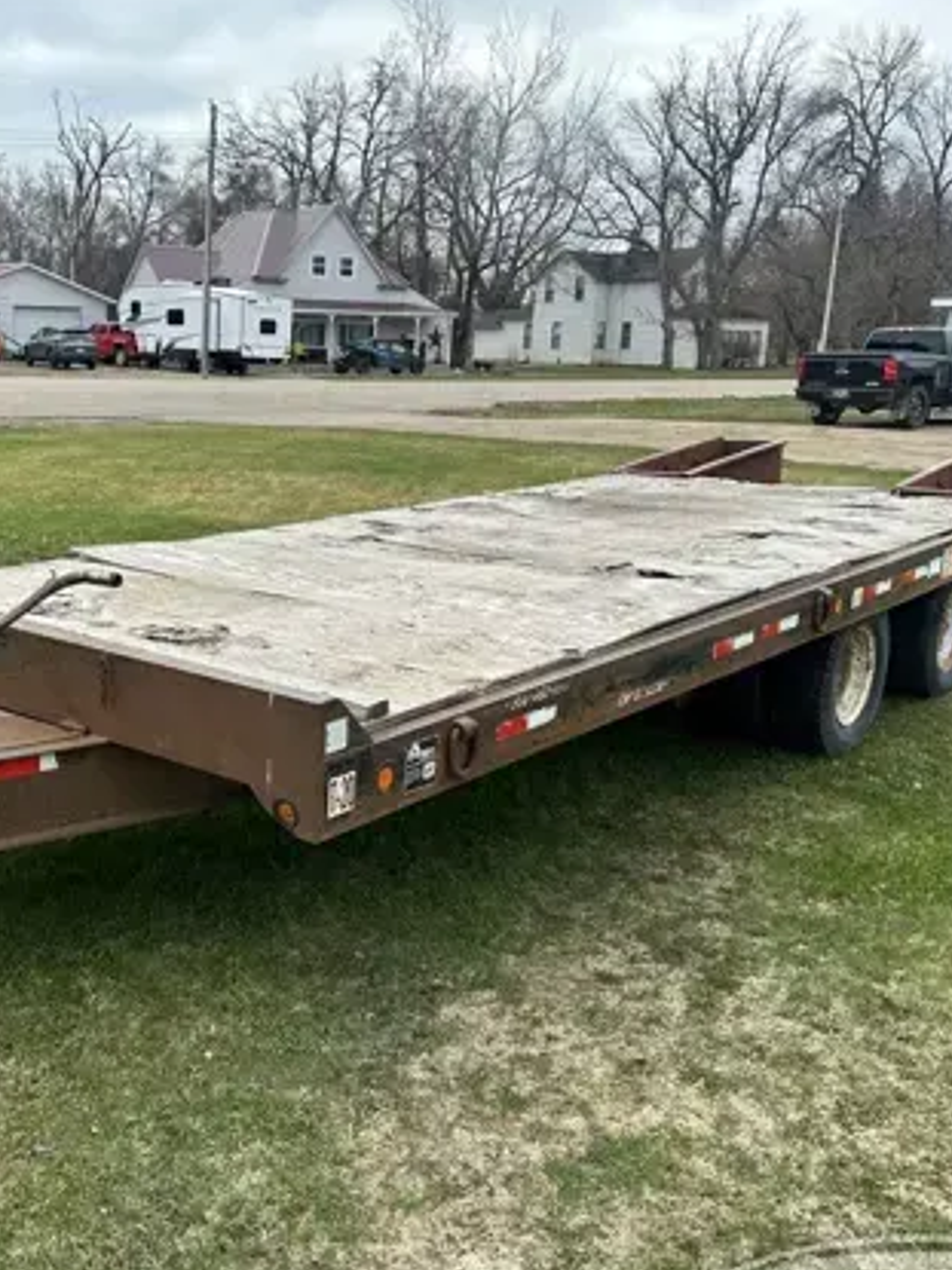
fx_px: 1357
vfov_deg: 50.0
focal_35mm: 37
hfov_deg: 37.8
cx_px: 251
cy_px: 710
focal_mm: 6.86
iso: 80
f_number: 1.78
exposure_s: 1/1241
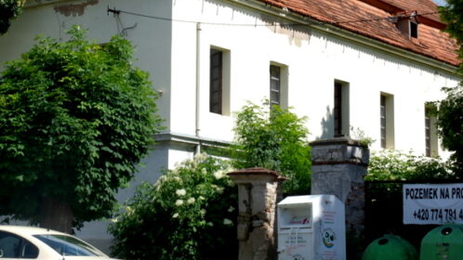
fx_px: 1215
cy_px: 95
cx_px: 60
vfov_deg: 12.2
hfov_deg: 21.2
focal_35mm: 99
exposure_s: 1/100
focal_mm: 30
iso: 100
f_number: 11
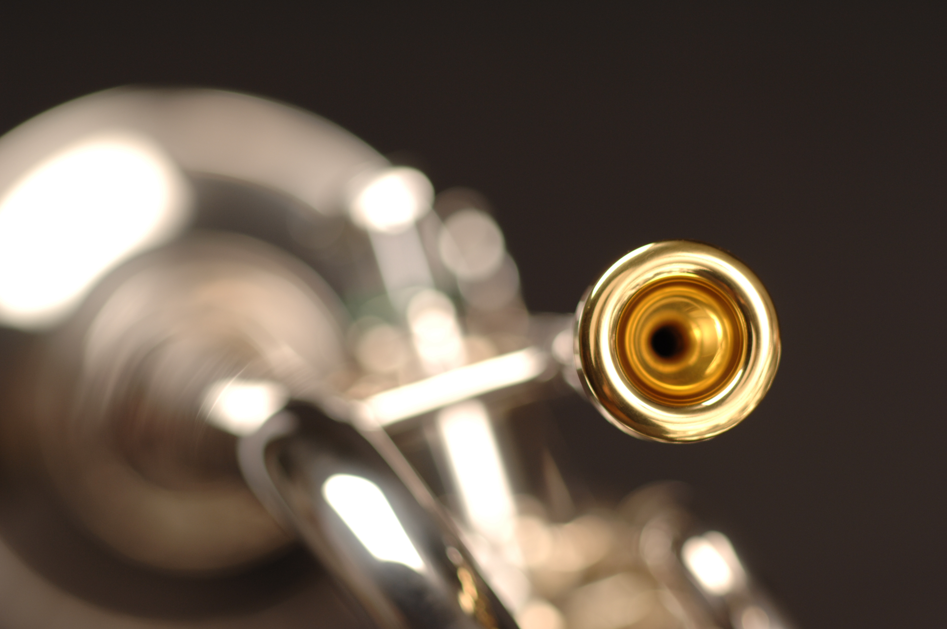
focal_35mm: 128
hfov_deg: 16.1
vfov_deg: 10.7
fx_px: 3350
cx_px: 474
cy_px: 314
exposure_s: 1/180
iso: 200
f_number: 4
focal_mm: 85
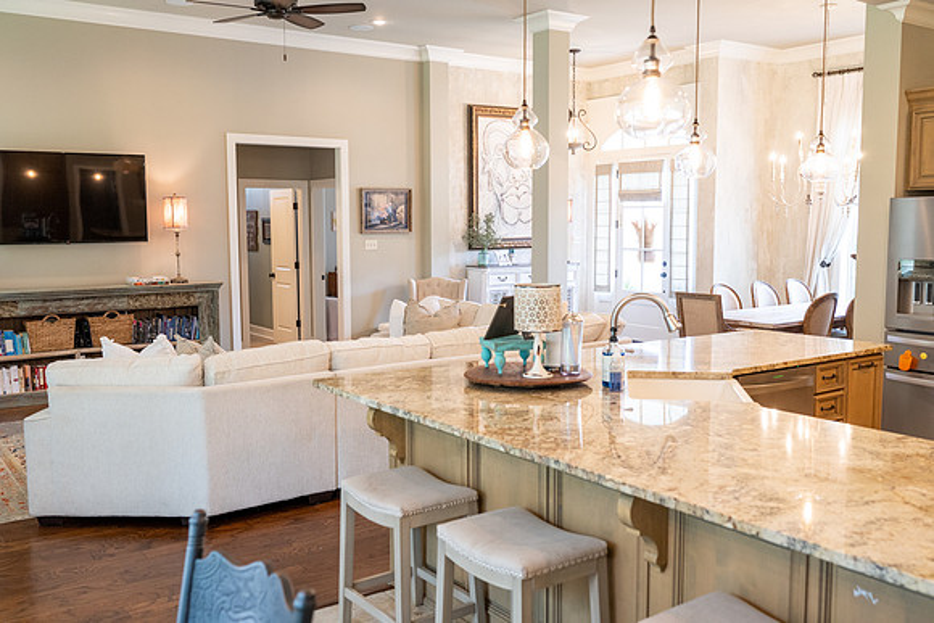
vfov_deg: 37.9
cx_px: 467
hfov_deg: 54.4
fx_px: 908
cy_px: 312
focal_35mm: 35
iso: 800
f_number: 4
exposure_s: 1/80
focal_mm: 35
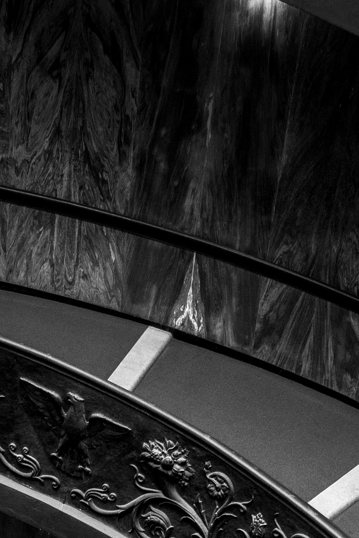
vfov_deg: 17.0
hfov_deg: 13.6
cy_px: 1021
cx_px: -191
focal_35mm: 94
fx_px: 1406
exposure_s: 1/125
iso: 2000
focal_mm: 24
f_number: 5
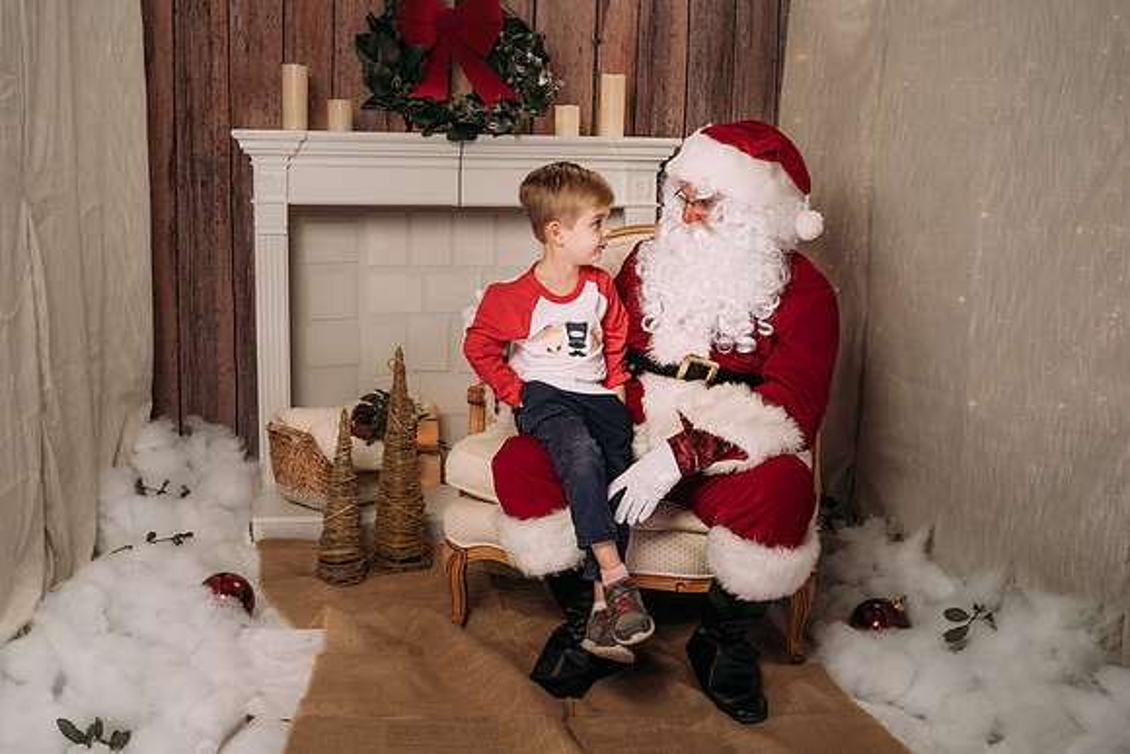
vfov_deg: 34.2
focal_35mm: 39
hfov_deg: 49.5
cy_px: 373
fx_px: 1225
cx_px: 535
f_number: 6.3
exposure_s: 1/100
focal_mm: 35
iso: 100
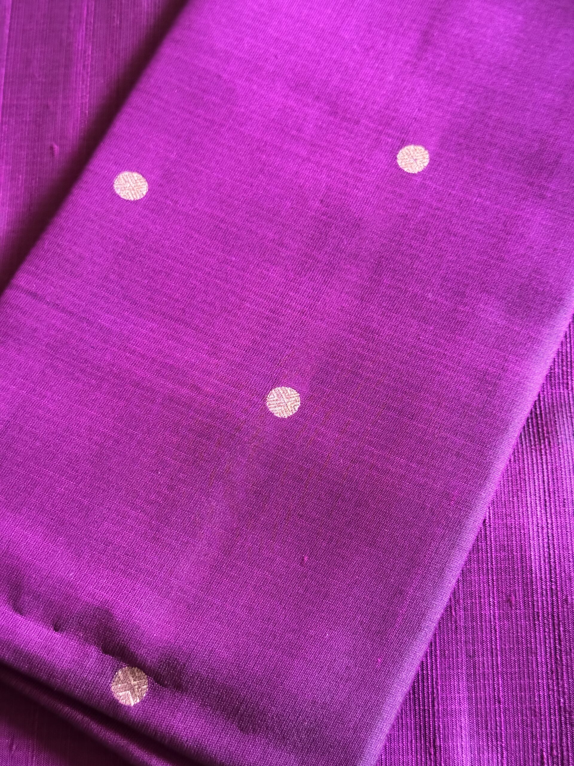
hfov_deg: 30.3
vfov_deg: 39.7
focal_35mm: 48
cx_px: 287
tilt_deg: -69.3
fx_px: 1061
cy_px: 383
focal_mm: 6.76
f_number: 1.78
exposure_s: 1/34
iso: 500
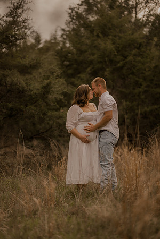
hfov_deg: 16.1
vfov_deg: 23.9
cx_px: 80
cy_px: 120
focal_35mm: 85
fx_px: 567
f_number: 1.4
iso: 125
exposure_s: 1/640
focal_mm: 85
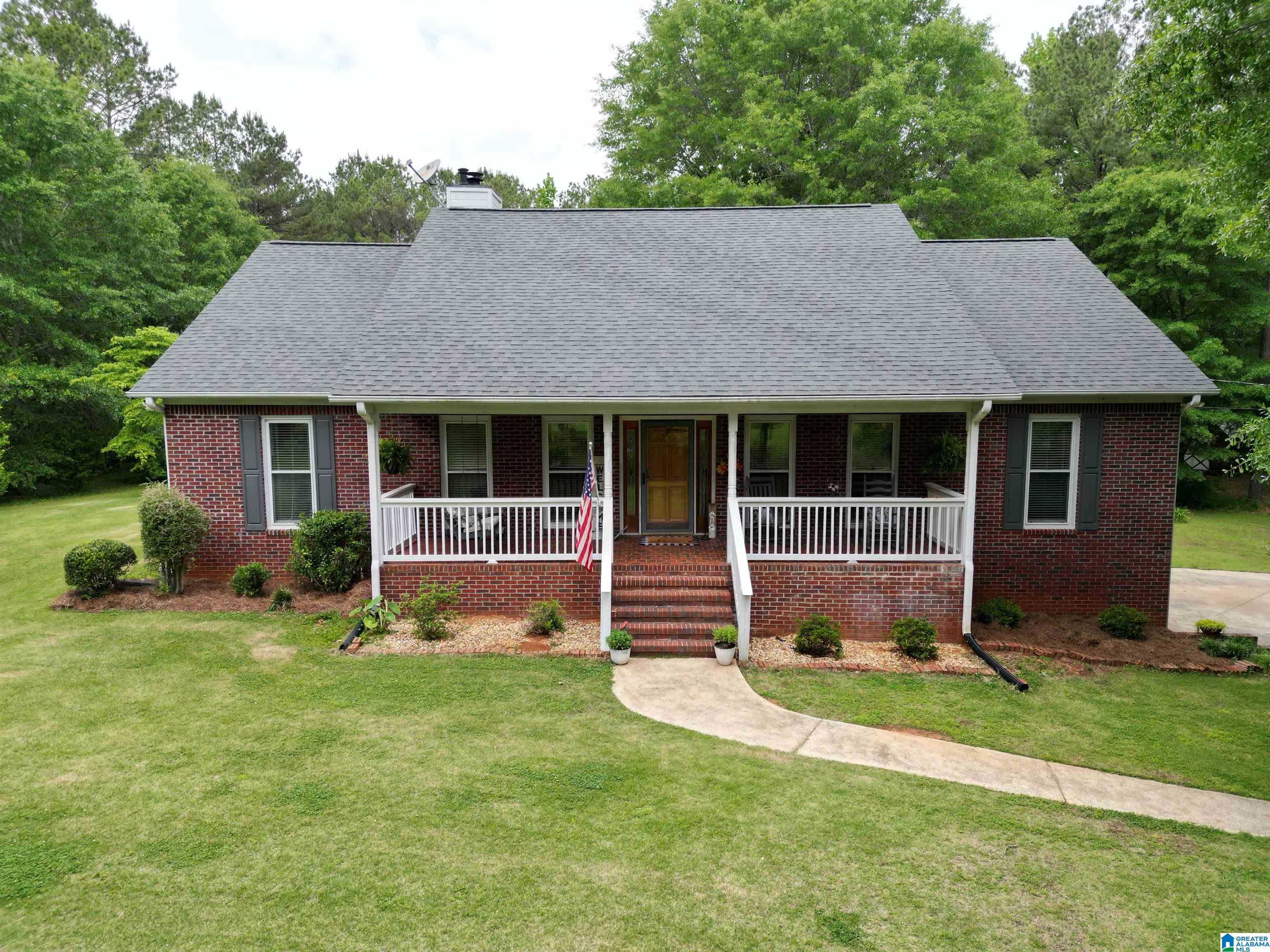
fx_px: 881
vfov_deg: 56.8
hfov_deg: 71.6
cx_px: 635
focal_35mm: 24
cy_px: 476
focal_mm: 6.72
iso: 140
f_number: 1.7
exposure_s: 1/1250
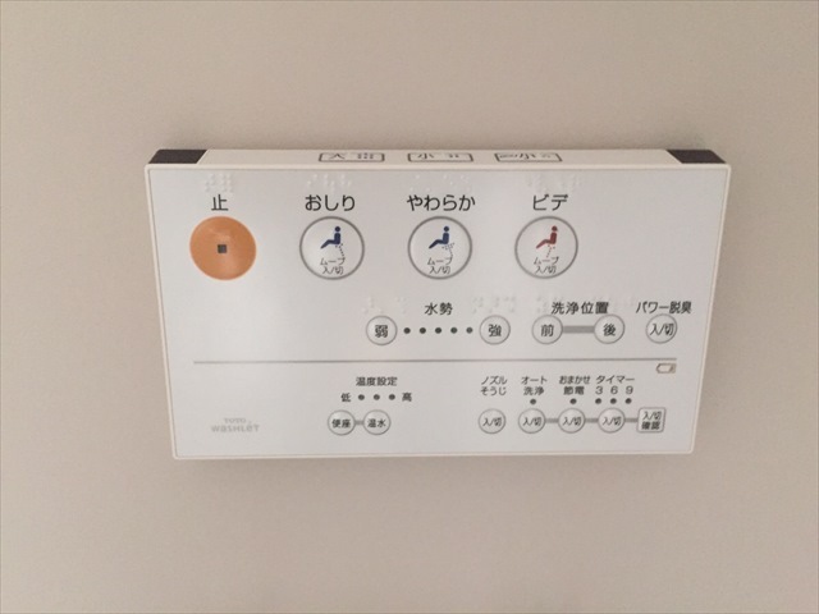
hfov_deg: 61.7
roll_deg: -0.7
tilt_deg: -16.3
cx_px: 410
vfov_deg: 48.2
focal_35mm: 29
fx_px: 686
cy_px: 307
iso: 250
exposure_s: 1/24
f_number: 2.2
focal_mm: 4.15
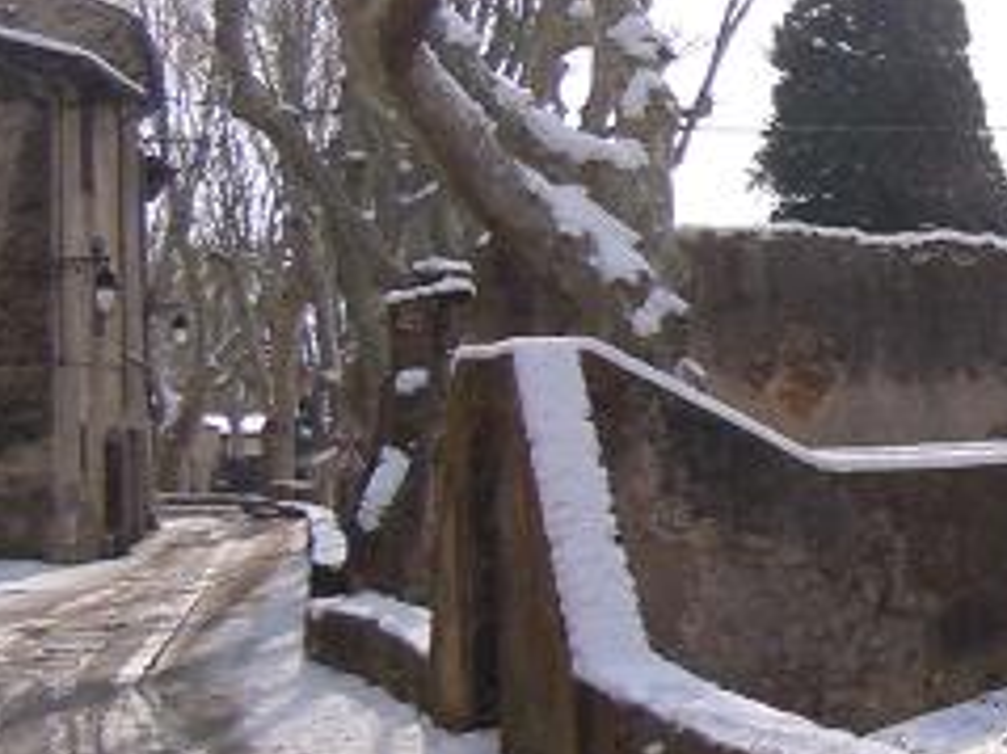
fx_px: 2384
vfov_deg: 18.0
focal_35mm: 82
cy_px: 388
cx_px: 1350
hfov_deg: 21.3
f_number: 7
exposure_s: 1/800
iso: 400
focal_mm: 5.4
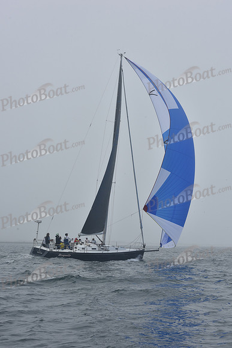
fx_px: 676
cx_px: 116
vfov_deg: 28.8
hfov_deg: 19.5
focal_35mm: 70
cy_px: 174
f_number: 11
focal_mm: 70
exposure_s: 1/800
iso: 250
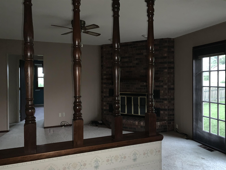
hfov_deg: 67.3
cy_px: 85
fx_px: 170
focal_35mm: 26
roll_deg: +0.7
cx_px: 113
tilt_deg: -1.9
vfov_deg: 53.1
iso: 320
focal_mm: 4.25
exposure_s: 1/4
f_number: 1.8
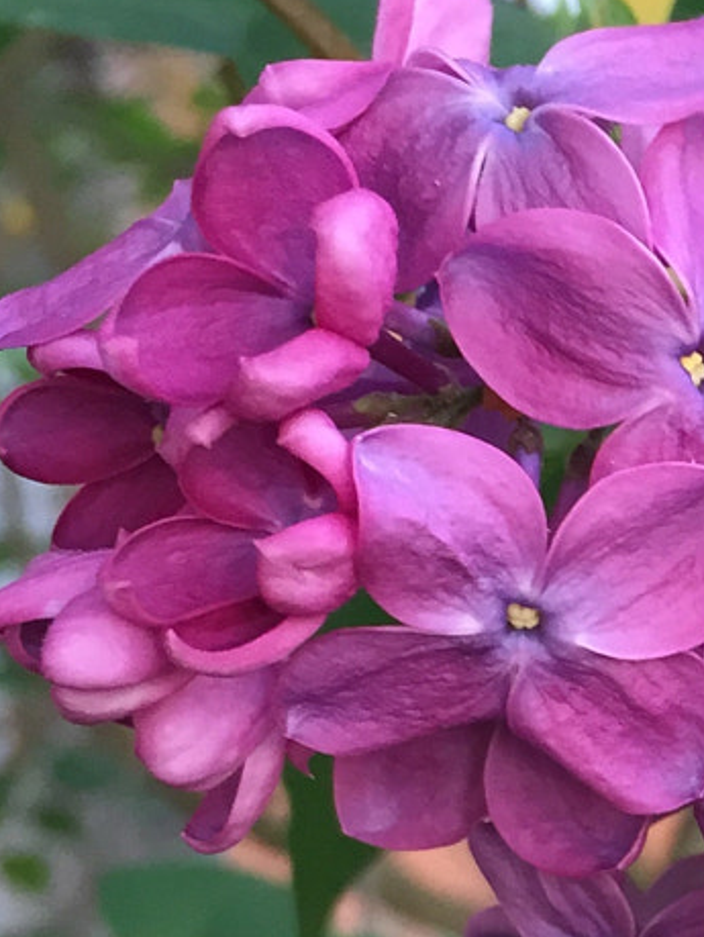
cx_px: 1137
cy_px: 823
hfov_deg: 13.6
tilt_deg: -14.9
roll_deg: -0.7
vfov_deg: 19.1
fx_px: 2735
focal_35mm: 101
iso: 100
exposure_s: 1/33
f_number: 2.2
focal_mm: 4.15
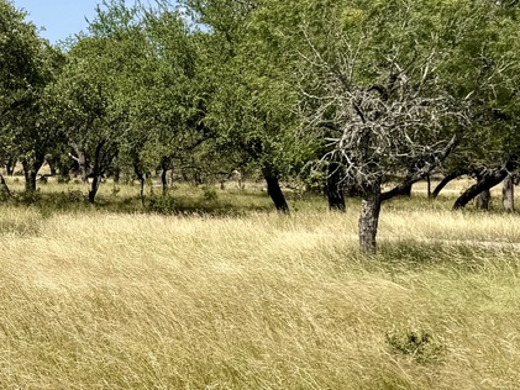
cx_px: -37
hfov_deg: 22.6
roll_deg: +1.2
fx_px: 1232
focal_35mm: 82
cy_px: 262
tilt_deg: -4.4
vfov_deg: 17.9
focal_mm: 6.76
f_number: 1.78
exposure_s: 1/4405
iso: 80
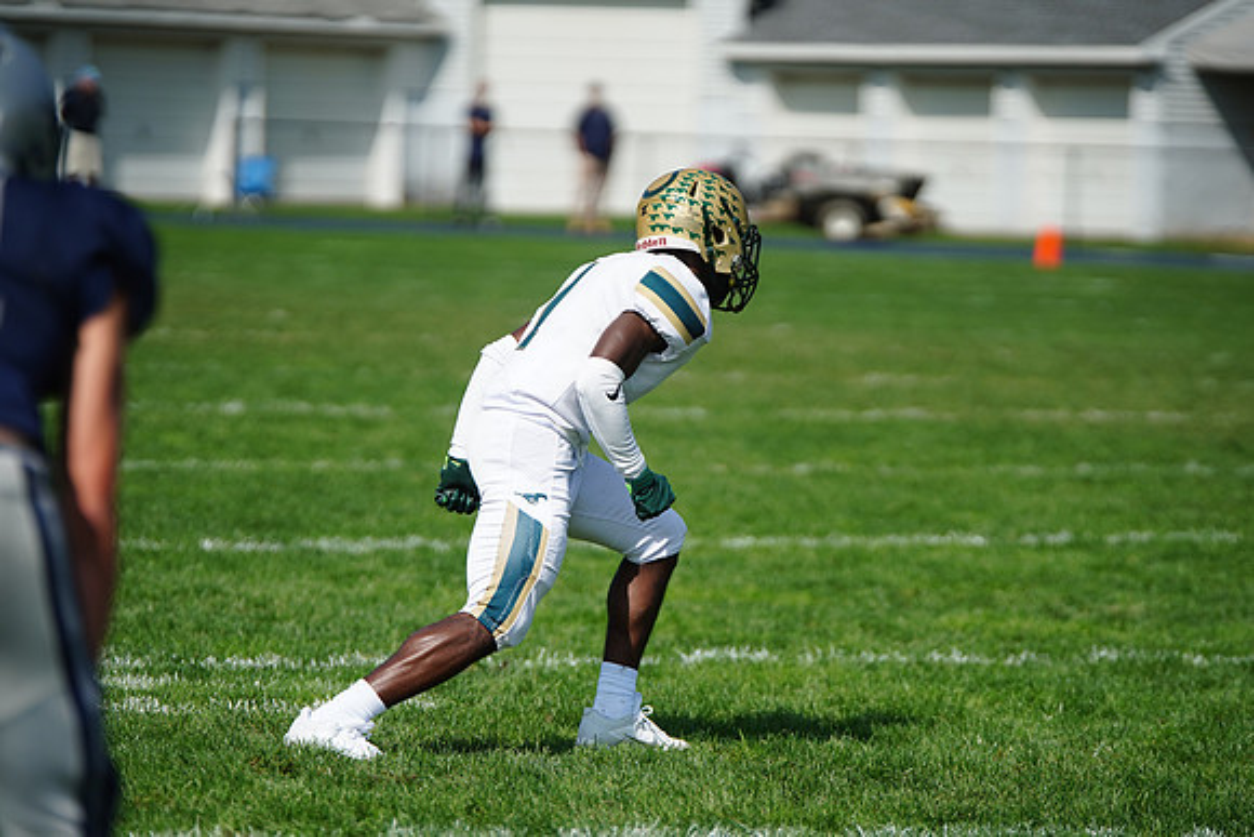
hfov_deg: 8.8
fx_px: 8153
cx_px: 627
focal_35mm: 234
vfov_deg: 5.9
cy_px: 418
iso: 400
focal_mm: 234
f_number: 2.8
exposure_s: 1/8000
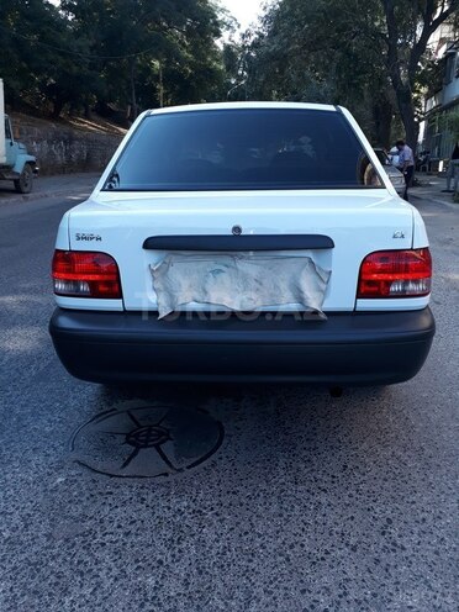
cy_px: 306
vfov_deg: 65.3
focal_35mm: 27
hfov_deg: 51.4
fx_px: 477
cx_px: 230
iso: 40
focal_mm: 3.6
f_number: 1.9
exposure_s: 1/238
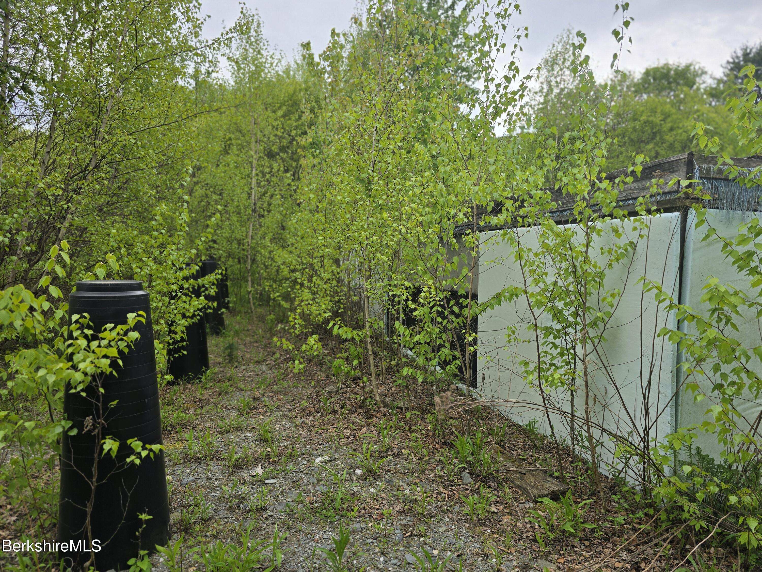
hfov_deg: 73.9
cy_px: 286
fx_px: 506
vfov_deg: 58.9
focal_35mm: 23
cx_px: 381
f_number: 1.7
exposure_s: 1/582
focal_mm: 6.3
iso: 12
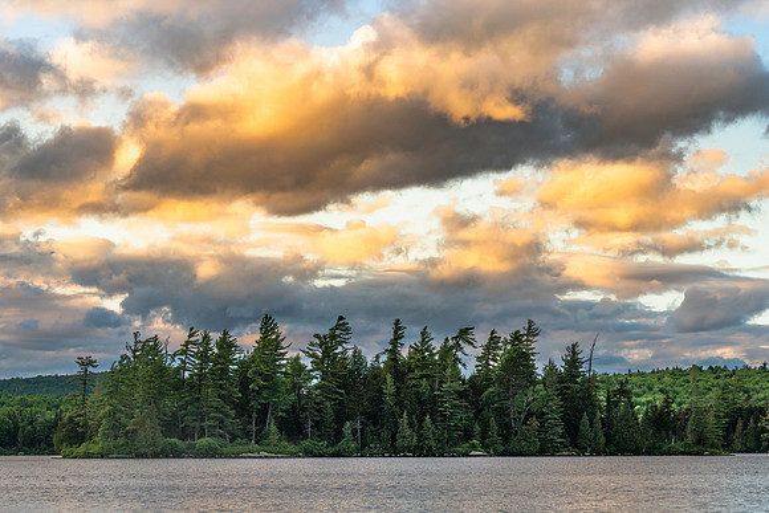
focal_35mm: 100
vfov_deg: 13.7
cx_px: 376
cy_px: 261
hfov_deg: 20.4
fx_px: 2132
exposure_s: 1/200
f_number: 10
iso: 100
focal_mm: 65
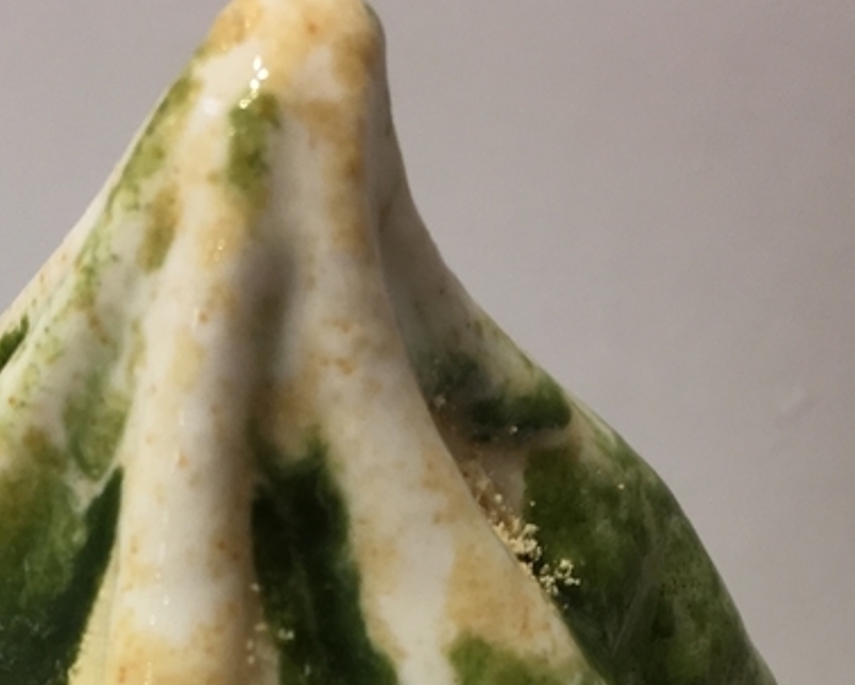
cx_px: 243
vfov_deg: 16.1
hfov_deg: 21.1
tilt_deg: -46.9
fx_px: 2279
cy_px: 914
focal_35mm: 90
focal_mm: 4.15
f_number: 2.2
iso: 32
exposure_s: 1/120
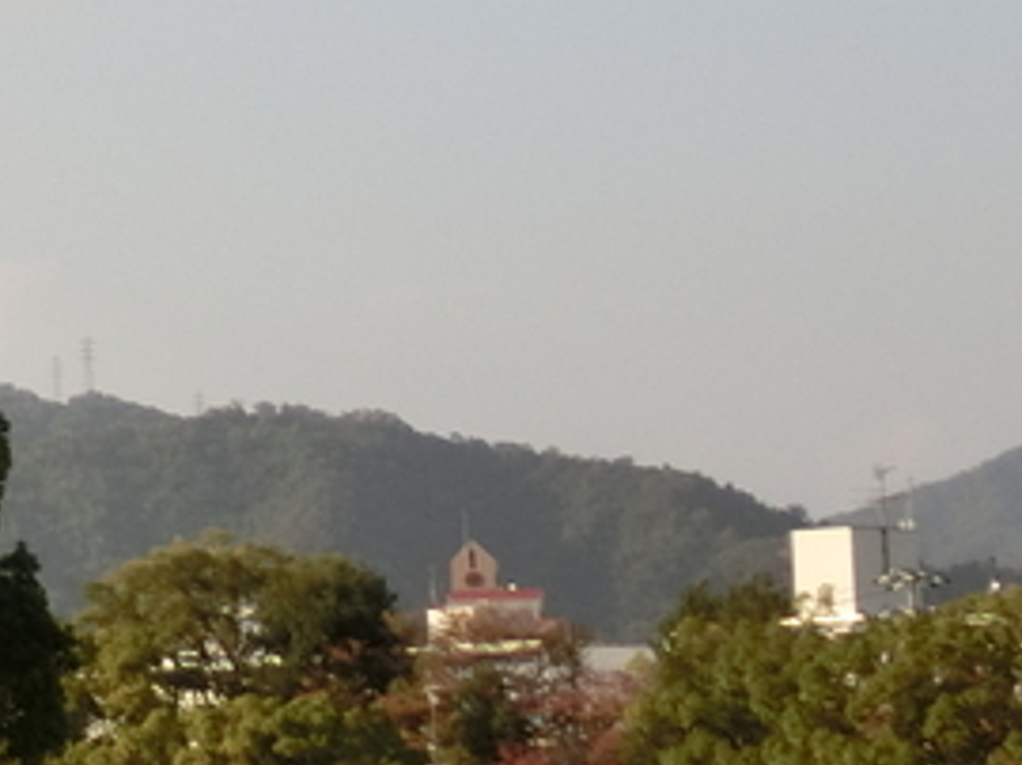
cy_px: -106
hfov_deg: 9.1
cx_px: -715
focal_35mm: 209
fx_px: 6165
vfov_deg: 7.1
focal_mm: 8.29
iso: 80
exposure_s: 1/640
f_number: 4.2
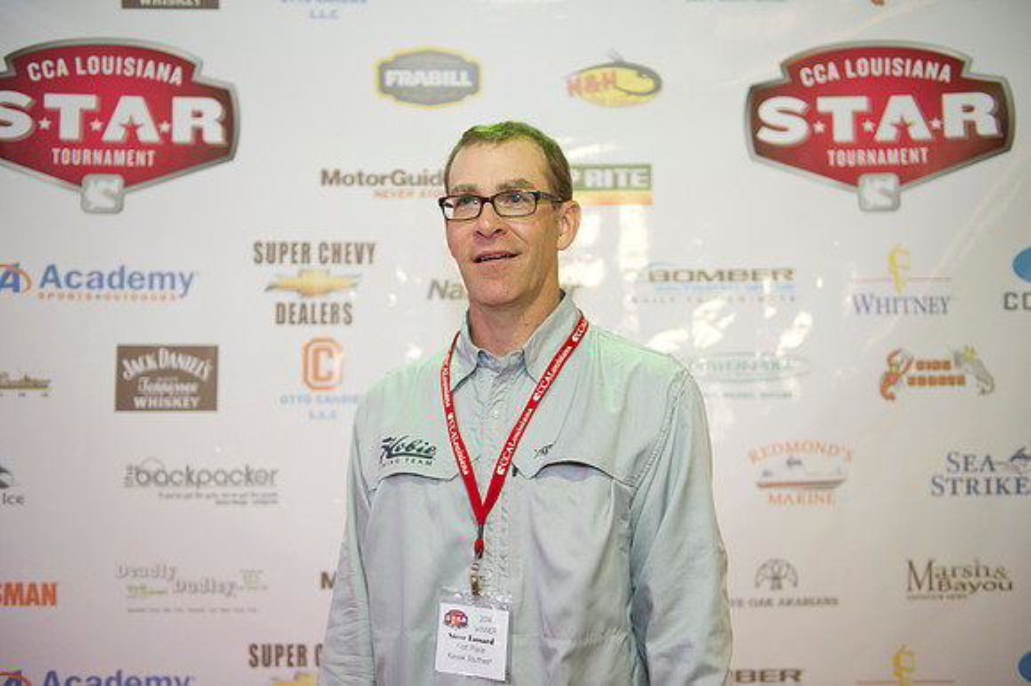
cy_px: 343
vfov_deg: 33.4
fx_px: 1145
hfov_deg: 48.5
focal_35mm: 40
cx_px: 516
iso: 1000
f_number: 2.8
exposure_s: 1/80
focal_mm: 40
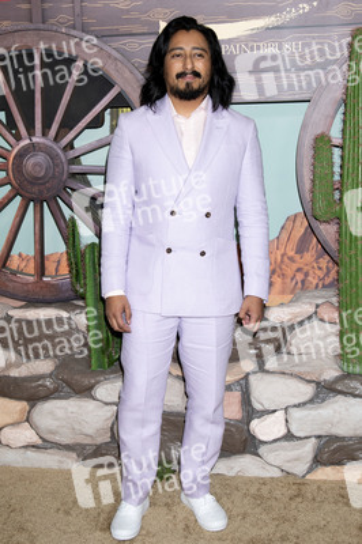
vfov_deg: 48.5
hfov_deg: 33.3
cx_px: 181
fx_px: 604
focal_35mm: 40
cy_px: 272
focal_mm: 40
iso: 400
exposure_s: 1/200
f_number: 6.3
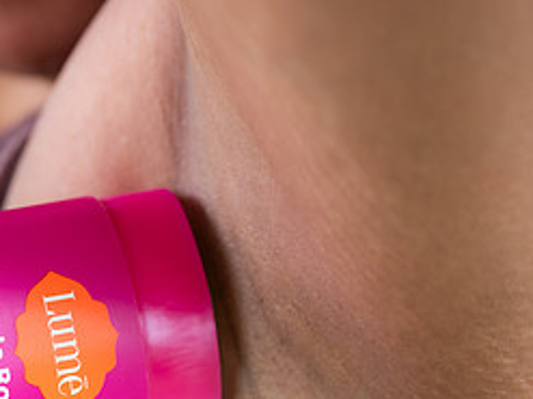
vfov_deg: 9.4
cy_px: 285
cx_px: -80
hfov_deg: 12.3
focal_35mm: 158
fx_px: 2432
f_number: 4
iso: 320
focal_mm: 70
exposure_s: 1/200
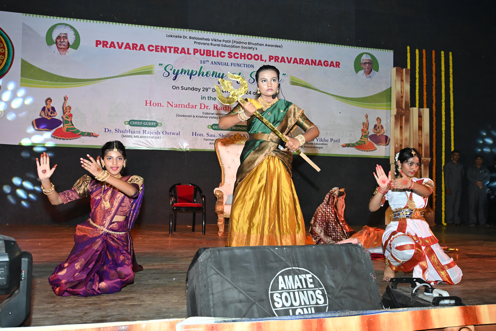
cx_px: 248
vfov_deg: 41.1
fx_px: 441
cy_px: 166
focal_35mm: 32
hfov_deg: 58.7
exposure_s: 1/250
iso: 3200
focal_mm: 32
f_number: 5.6
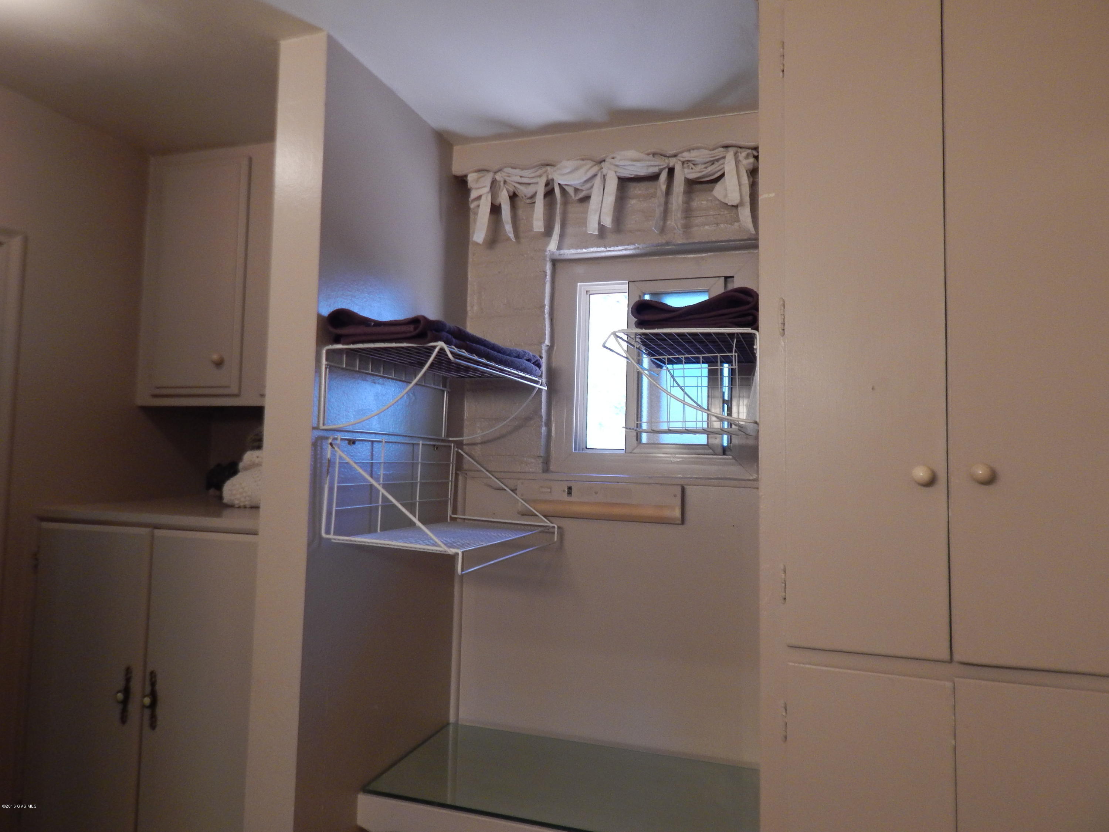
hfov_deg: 73.9
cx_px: 554
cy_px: 416
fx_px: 737
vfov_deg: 58.9
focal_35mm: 23
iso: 250
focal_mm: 4
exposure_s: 1/30
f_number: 3
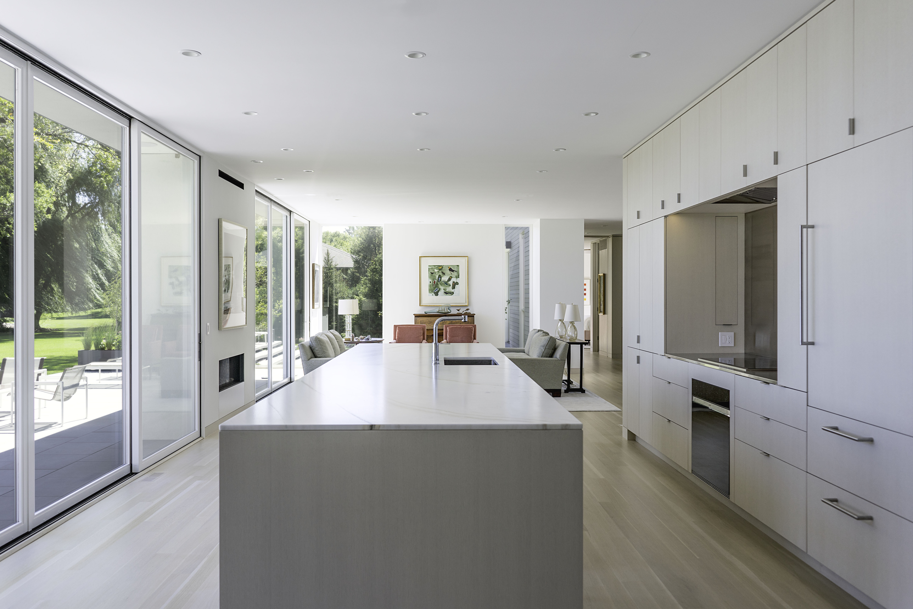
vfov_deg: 45.0
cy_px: 304
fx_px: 735
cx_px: 456
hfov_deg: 63.7
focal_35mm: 29
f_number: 5
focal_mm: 29
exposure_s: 1/100
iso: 100
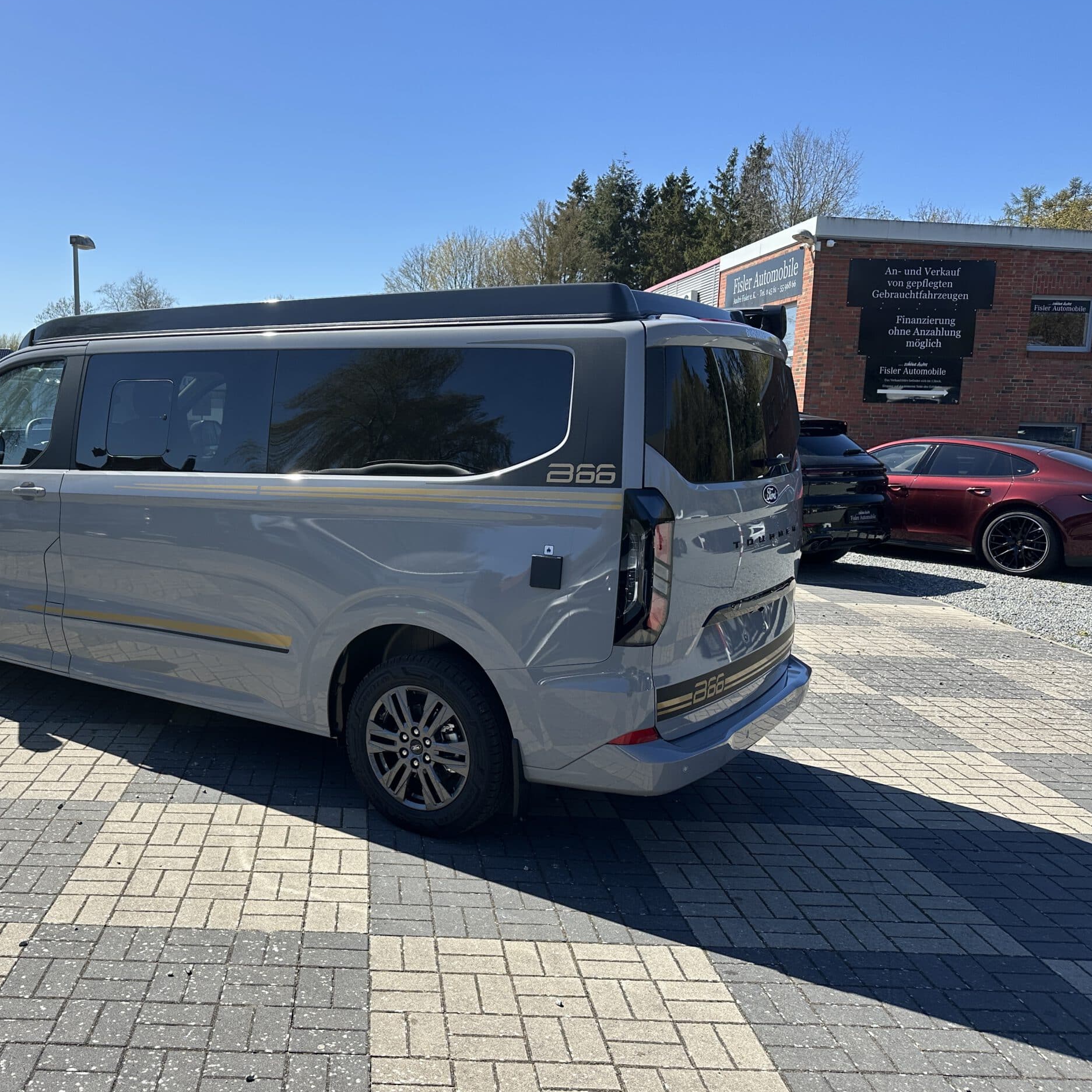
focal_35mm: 29
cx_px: 354
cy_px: 542
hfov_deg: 54.4
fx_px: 1035
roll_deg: -1.3
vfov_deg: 55.6
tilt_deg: -6.0
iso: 80
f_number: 1.78
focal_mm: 6.86
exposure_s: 1/3861
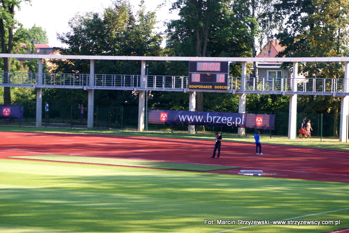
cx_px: 174
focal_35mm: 120
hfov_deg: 17.1
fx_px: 1163
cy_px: 116
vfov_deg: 11.4
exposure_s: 1/125
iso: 100
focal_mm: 80
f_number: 5
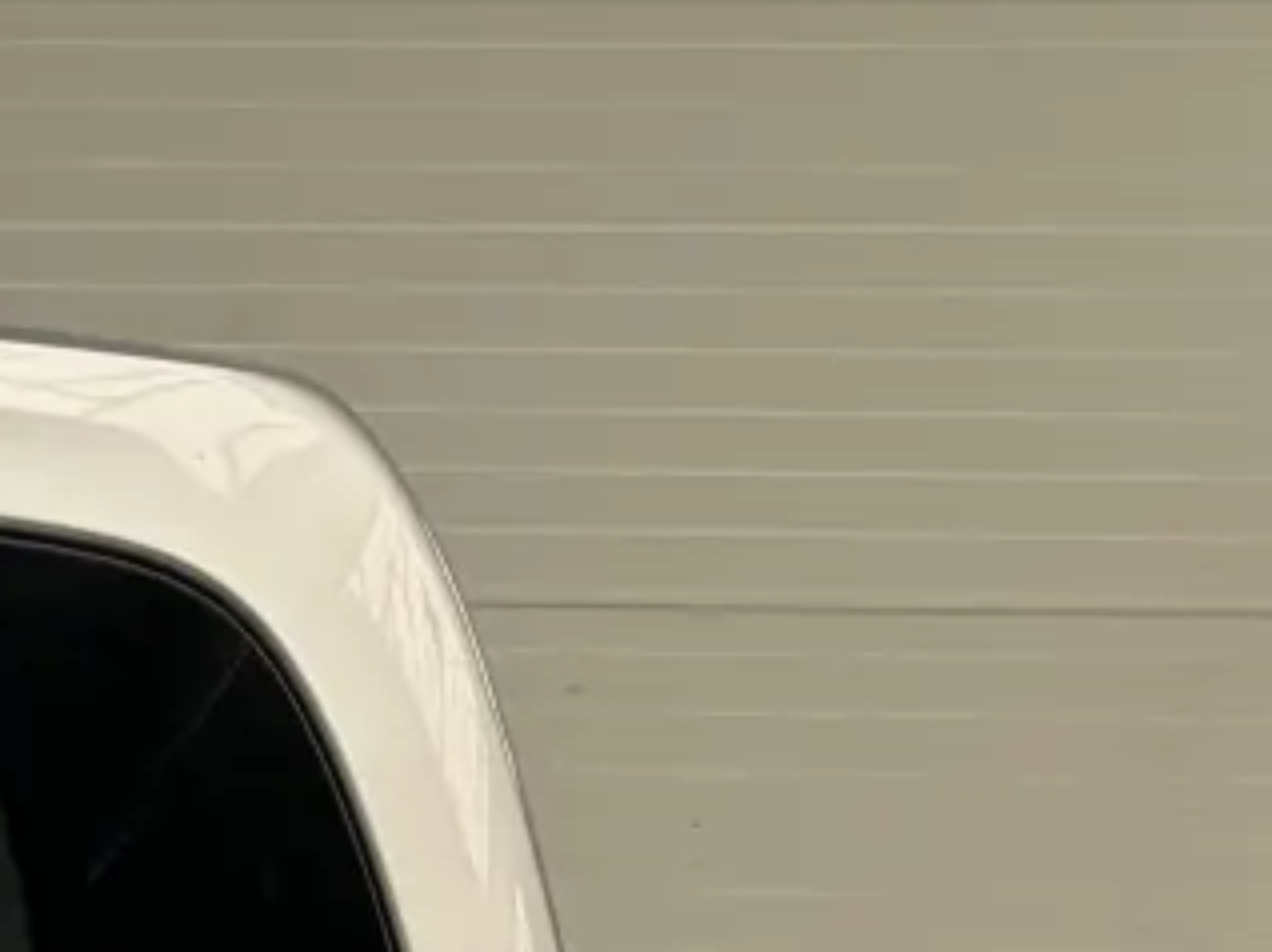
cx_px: -1184
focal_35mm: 157
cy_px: 1892
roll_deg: -1.6
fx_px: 5765
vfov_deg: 8.9
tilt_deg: -6.3
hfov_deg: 11.5
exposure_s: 1/186
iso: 64
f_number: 1.6
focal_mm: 5.96
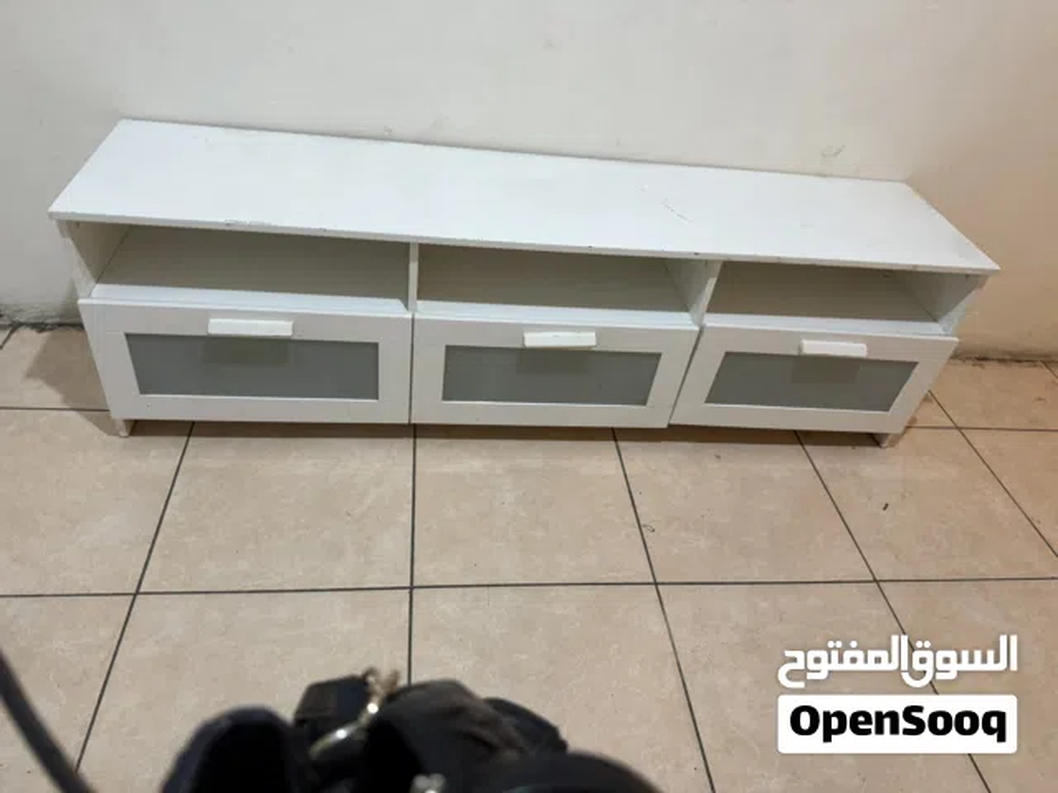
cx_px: 529
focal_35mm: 24
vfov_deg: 56.8
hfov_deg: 71.6
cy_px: 396
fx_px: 734
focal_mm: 6.76
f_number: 1.78
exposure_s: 1/50
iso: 320
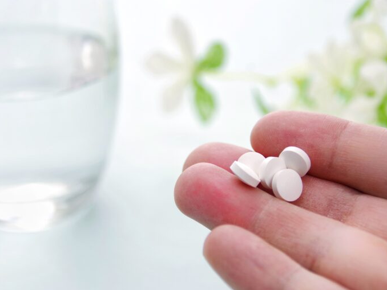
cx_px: 190
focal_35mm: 111
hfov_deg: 17.7
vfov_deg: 13.3
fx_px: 1241
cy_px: 145
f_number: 4.5
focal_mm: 68
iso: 200
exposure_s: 1/180
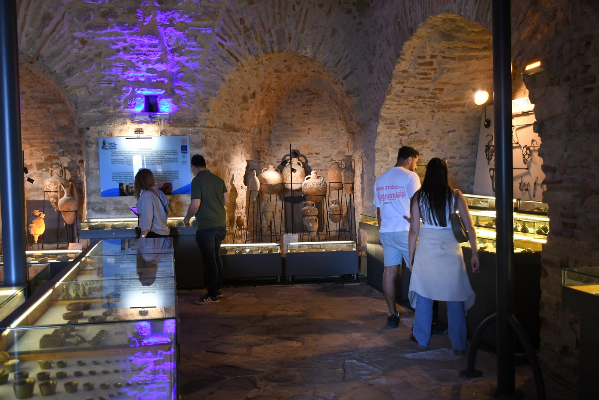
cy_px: 200
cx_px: 300
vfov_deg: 38.9
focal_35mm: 34
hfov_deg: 55.8
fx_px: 566
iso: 1100
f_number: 3.8
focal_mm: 23
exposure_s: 1/80
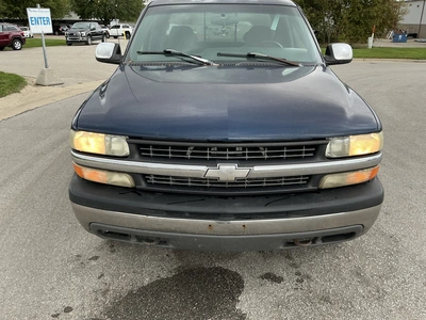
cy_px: 160
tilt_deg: -18.9
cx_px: 213
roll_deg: -1.2
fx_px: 345
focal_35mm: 28
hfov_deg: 63.4
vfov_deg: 49.7
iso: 20
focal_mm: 3
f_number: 1.8
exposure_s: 1/181
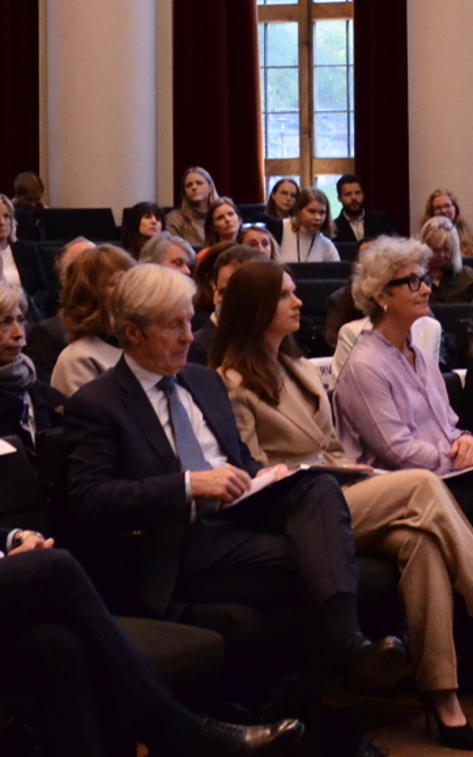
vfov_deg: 22.2
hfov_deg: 14.2
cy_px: 63
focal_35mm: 91
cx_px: 417
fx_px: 1876
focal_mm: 18
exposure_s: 1/50
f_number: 4.5
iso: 1800
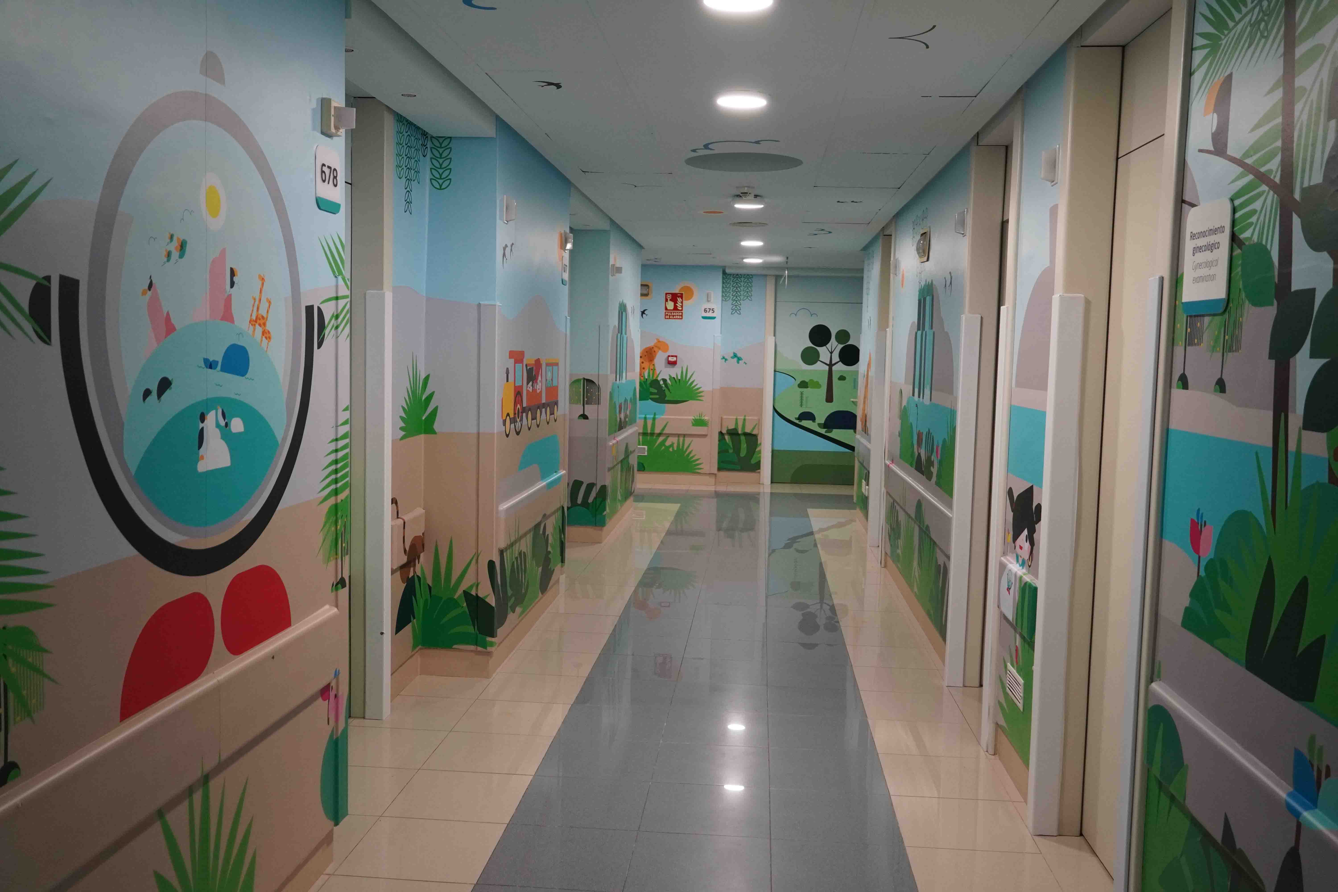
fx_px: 1115
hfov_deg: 61.9
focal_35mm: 30
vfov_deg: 43.6
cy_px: 446
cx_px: 669
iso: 1600
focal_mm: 20
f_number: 4
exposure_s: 1/160
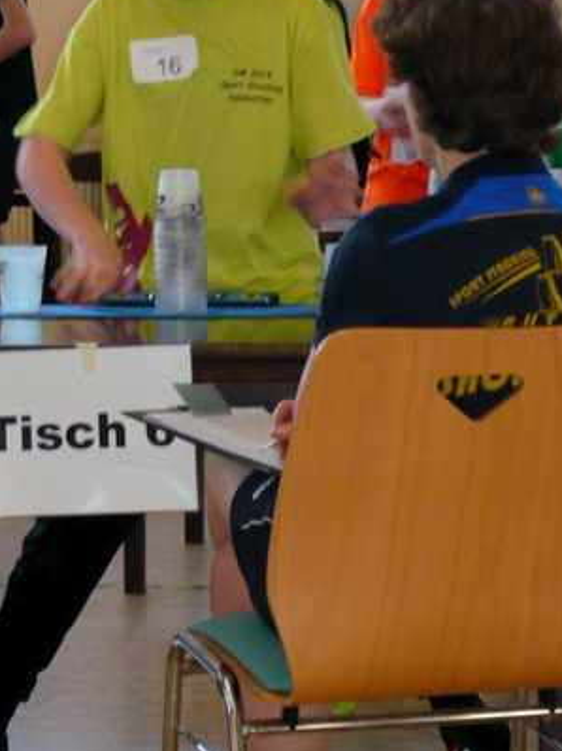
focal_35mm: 161
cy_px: 189
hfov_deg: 9.2
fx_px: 3489
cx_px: 147
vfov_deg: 12.2
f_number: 5.1
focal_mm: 16.5
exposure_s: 1/60
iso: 640
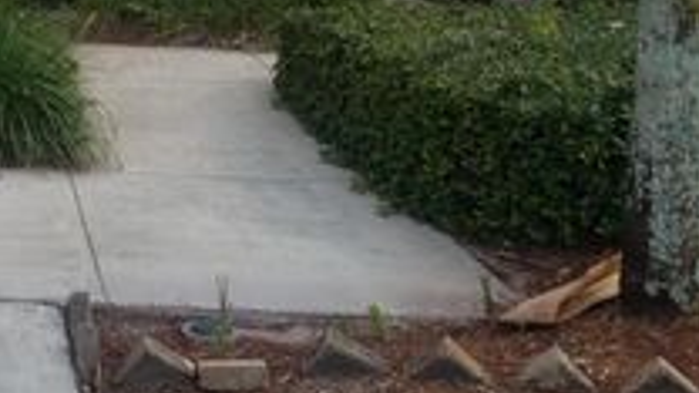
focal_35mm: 68
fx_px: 1260
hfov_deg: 27.4
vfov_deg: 16.6
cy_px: -143
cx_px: -134
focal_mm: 4.2
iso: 40
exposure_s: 1/1156
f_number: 1.7
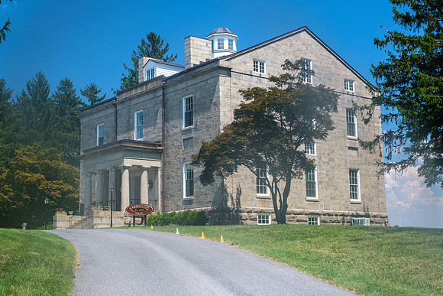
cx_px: 222
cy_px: 148
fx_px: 628
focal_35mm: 51
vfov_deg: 26.5
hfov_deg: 38.9
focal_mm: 34.2
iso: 160
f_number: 10
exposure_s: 1/80
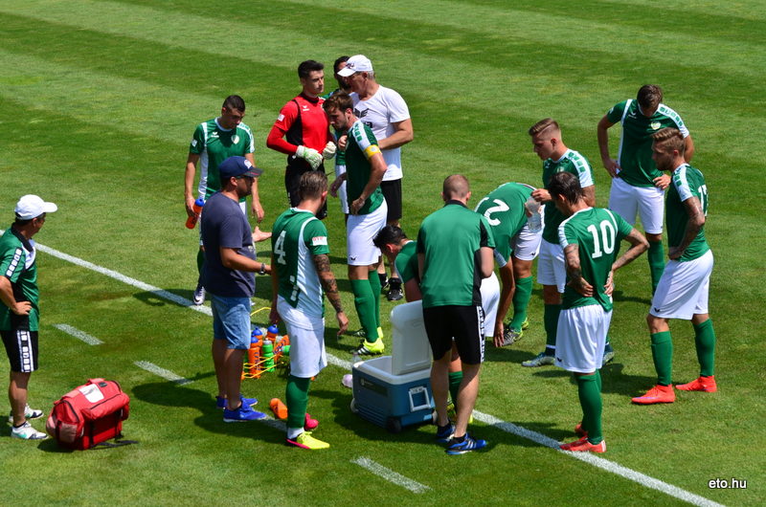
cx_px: 383
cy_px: 254
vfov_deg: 13.0
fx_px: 2230
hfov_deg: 19.5
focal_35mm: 105
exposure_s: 1/640
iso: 100
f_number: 6.3
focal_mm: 70
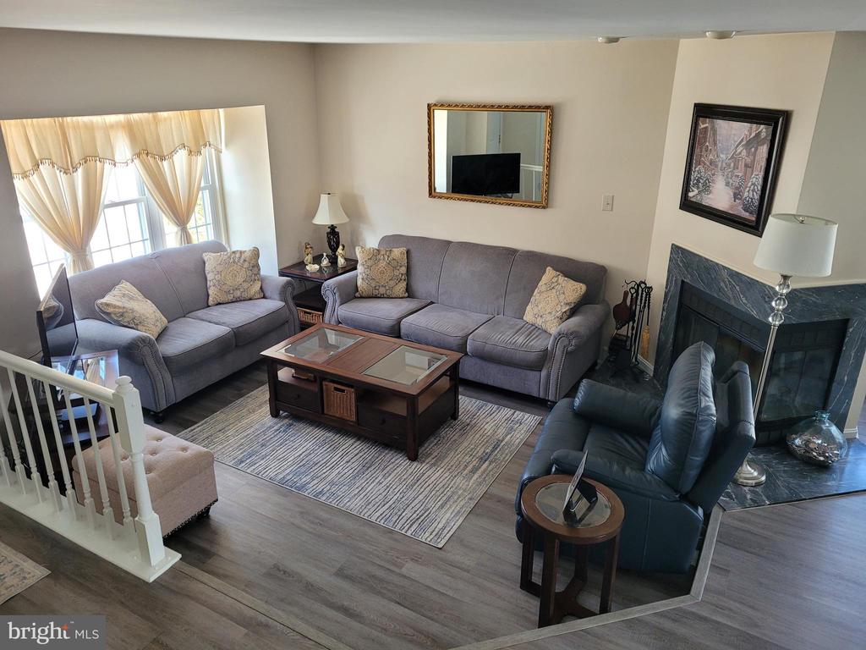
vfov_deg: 53.1
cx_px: 433
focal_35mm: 26
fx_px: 650
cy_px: 325
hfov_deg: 67.3
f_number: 1.8
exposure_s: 1/60
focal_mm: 5.4
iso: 200
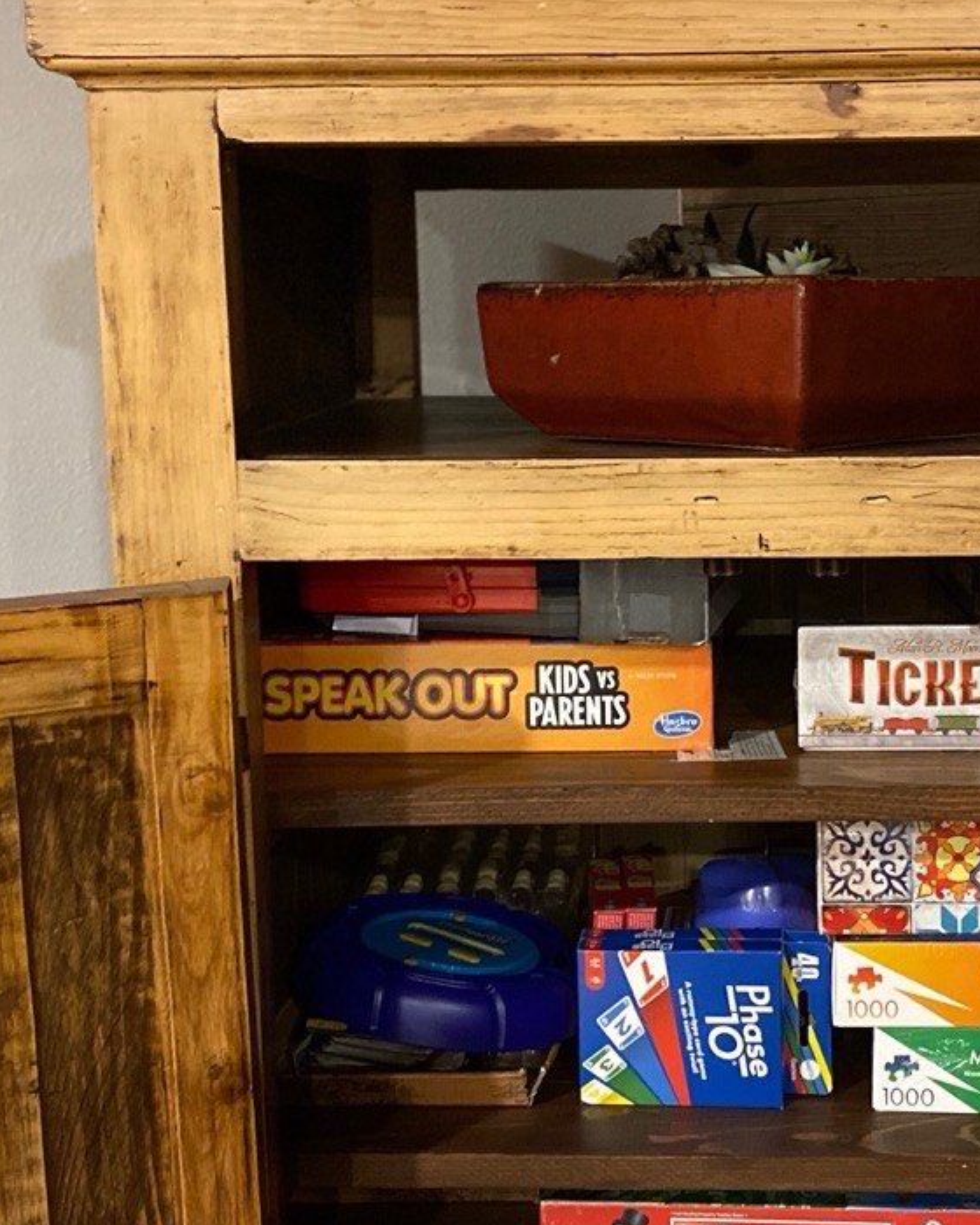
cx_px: 710
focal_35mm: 58
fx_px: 2103
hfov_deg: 26.0
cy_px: 569
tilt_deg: -7.5
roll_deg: +0.9
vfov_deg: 32.5
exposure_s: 1/30
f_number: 1.8
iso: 640
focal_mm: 4.25
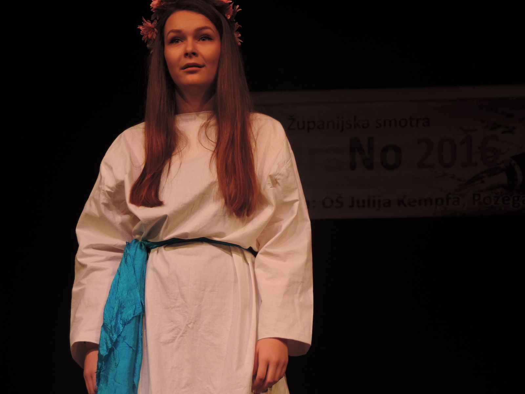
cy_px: 197
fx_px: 1592
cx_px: 262
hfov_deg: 18.7
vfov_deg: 14.1
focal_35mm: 105
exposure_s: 1/100
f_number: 4.2
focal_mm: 18.7
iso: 160
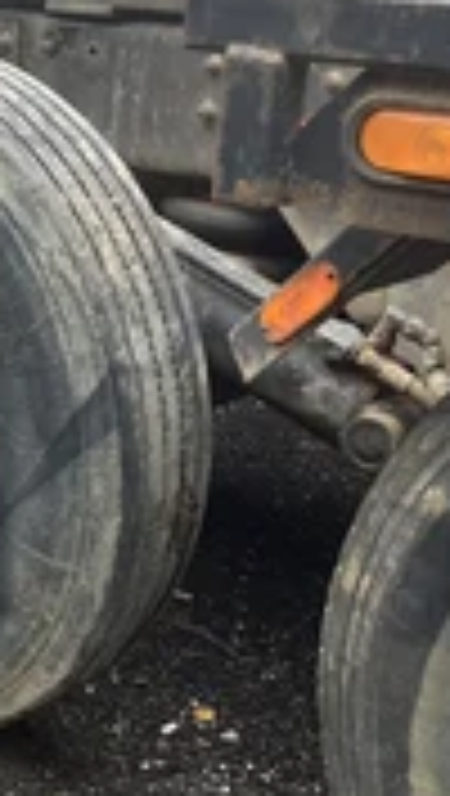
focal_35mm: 64
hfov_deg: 18.1
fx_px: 1353
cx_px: -58
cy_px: 423
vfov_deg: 32.8
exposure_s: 1/463
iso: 50
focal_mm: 5.1
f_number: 1.6
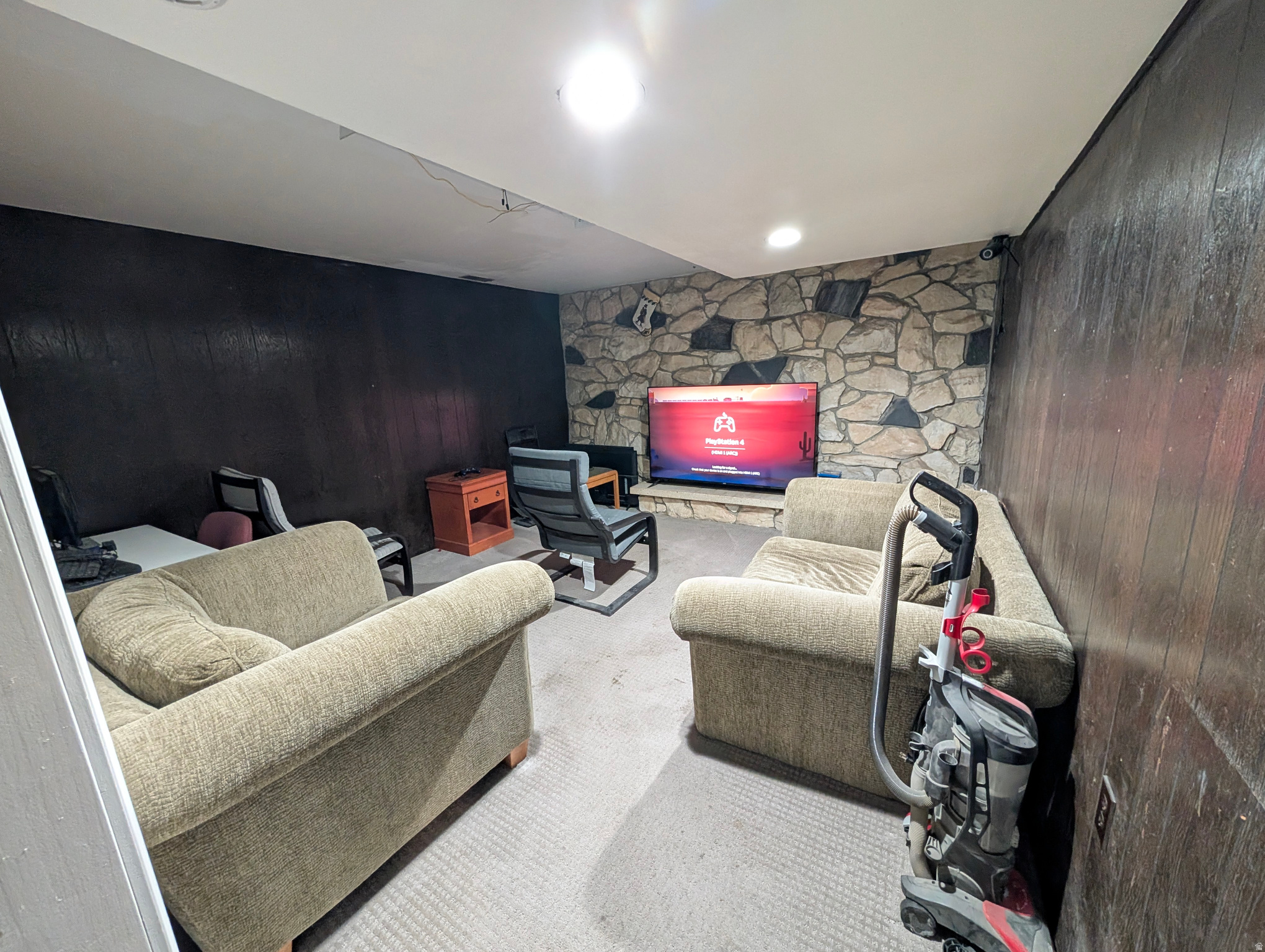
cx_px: 632
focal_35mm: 12
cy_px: 476
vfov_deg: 94.6
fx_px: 439
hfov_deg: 110.5
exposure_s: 1/36.7
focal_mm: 2.02
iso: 874
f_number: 1.7
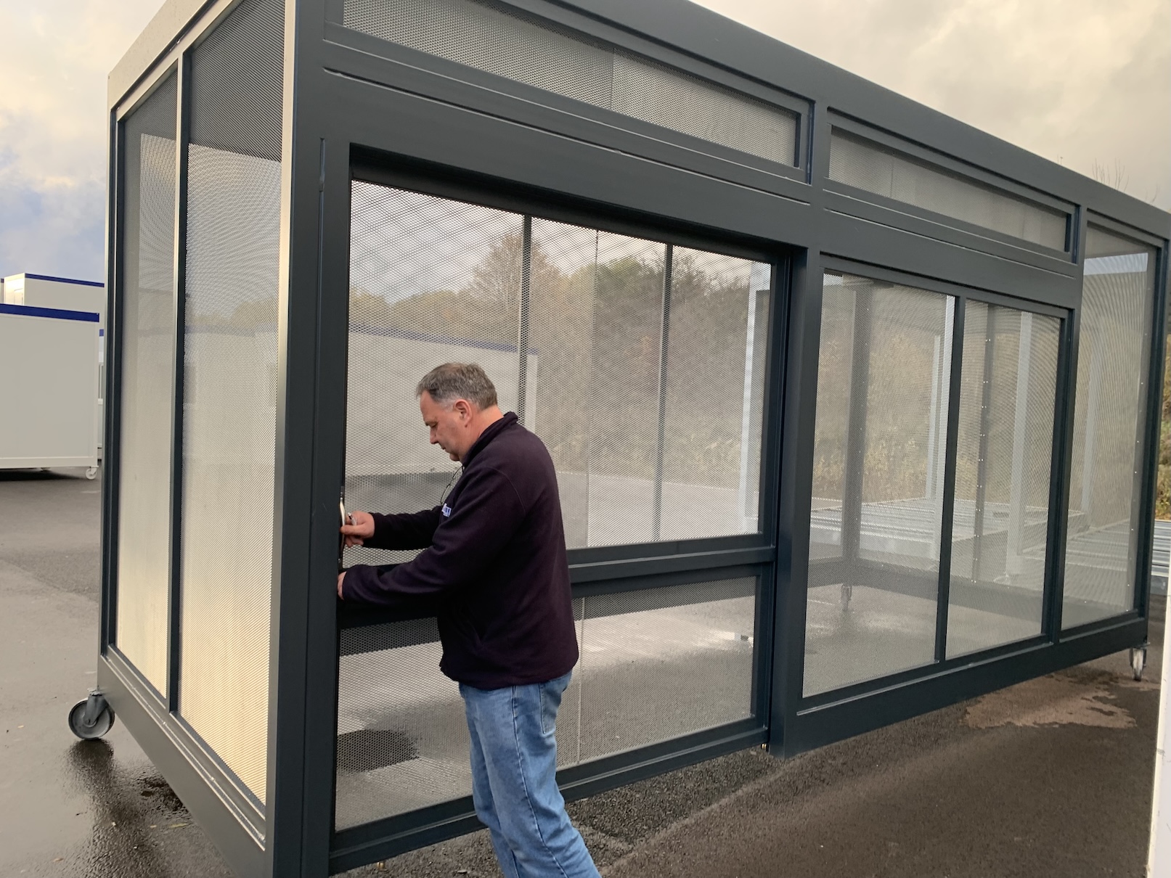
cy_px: 439
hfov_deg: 67.3
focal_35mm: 26
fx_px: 880
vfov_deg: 53.1
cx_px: 586
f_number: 1.8
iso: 40
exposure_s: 1/121
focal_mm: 4.25
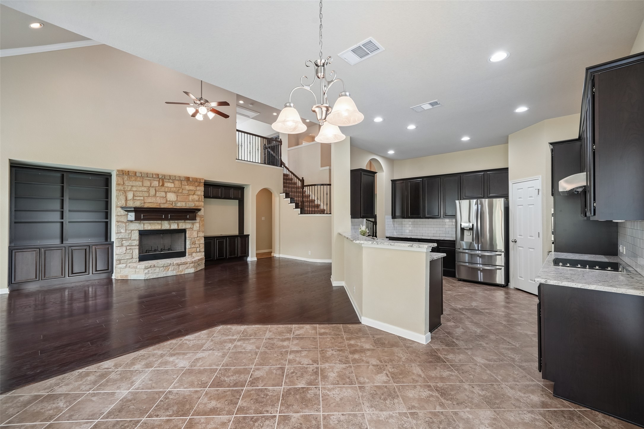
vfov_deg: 77.3
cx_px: 322
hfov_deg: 100.4
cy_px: 214
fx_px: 268
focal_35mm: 15
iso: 800
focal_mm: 15
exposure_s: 1/25
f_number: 8
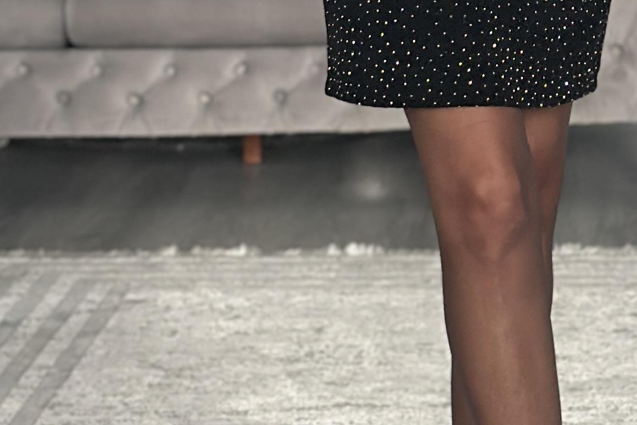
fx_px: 3237
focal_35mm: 183
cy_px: -249
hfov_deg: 11.2
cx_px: 498
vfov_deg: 7.4
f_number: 1.78
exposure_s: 1/60
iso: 250
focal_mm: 6.86
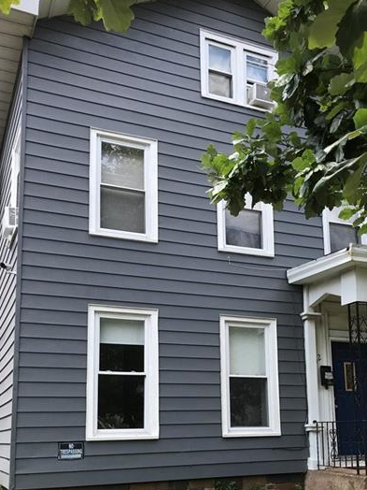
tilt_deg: +11.8
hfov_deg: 35.0
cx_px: 227
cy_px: 353
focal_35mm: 41
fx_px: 580
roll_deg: +0.4
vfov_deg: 44.6
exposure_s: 1/647
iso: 20
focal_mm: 3.99
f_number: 1.8
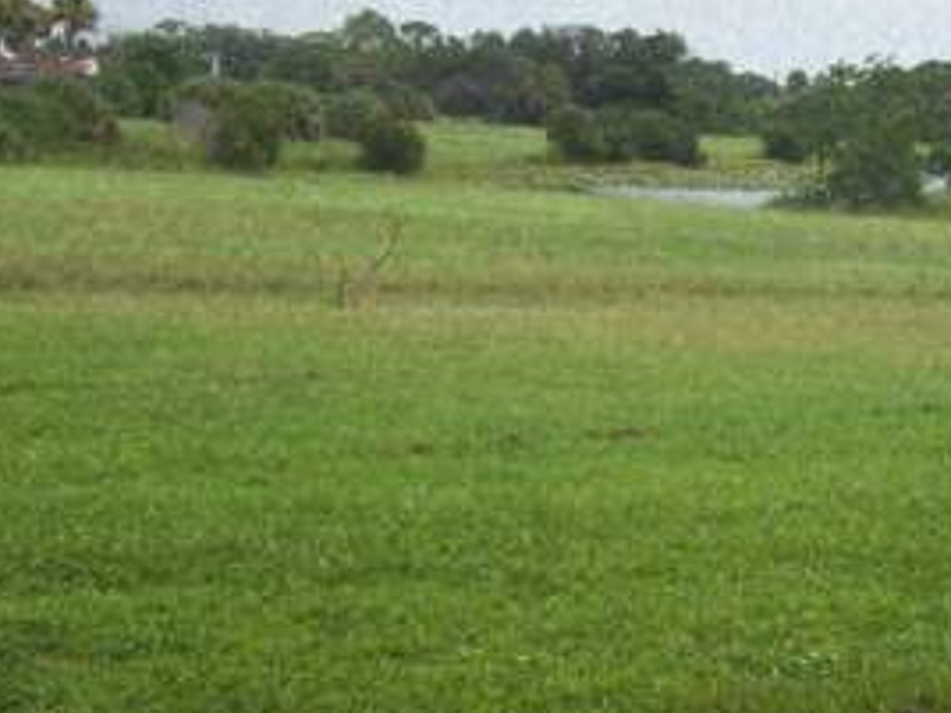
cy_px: 270
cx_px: 830
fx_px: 1868
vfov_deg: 21.6
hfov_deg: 27.7
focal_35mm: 68
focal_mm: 6.3
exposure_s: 1/350
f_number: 2.8
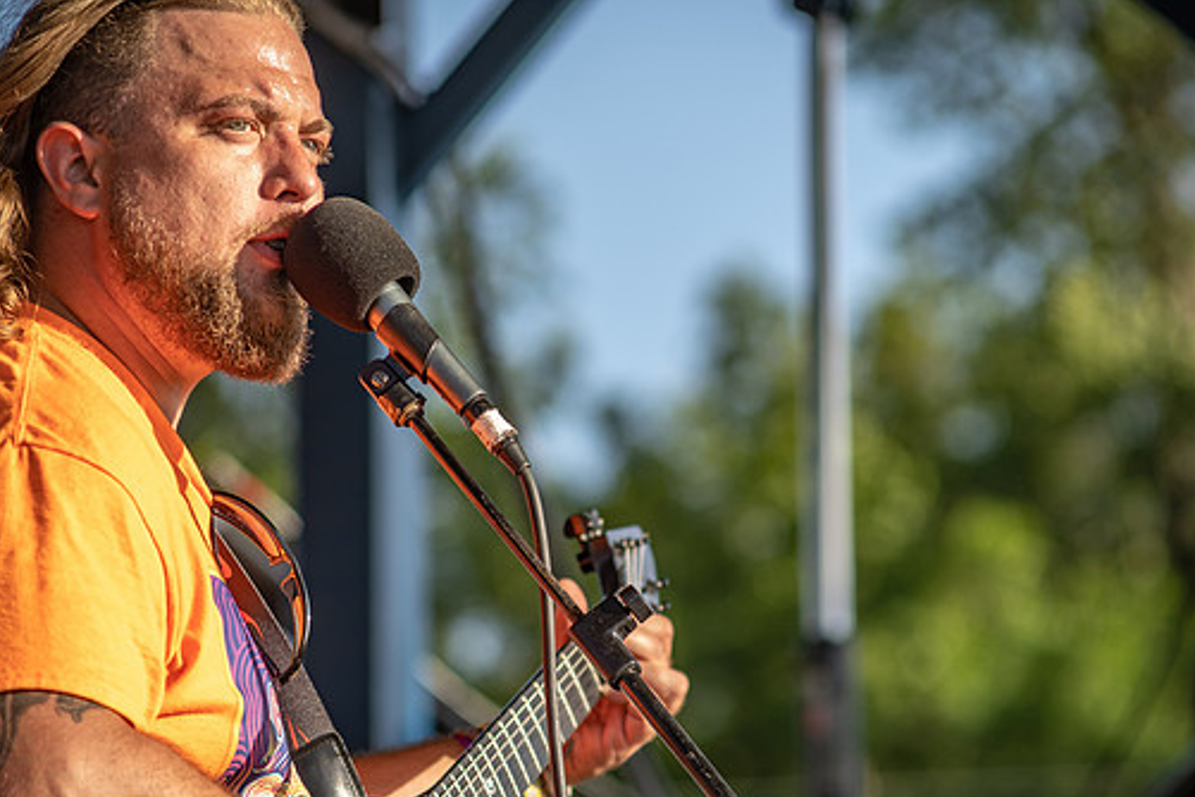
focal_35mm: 243
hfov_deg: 8.5
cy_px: 440
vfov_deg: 5.7
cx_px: 568
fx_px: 8066
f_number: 5.6
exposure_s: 1/125
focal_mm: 210
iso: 100
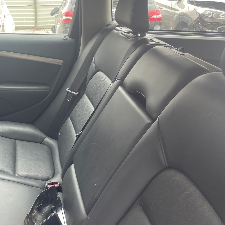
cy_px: 107
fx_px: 302
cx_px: 44
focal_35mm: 41
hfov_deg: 39.3
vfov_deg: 40.9
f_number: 1.6
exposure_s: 1/121
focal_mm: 4.2
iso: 32
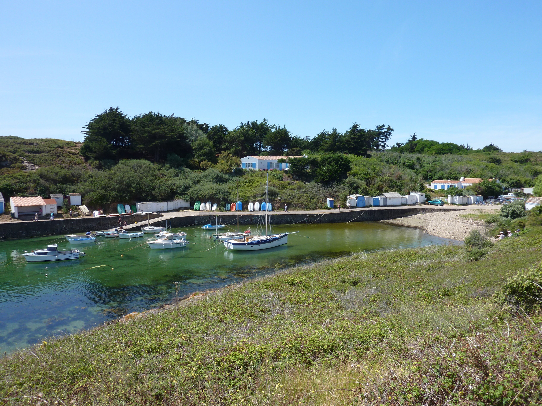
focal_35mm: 25
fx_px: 391
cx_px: 271
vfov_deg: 54.9
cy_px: 203
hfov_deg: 69.4
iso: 80
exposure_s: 1/400
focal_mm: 4.1
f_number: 4.5
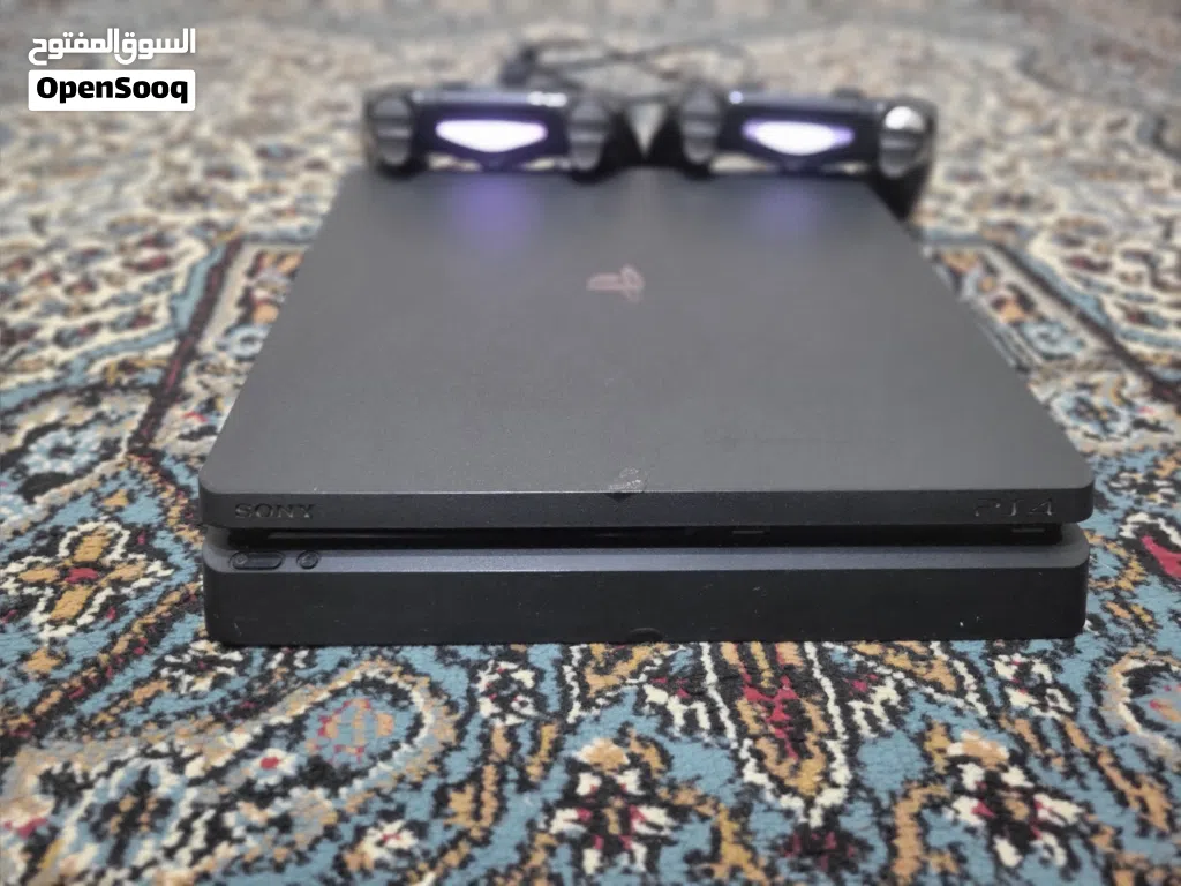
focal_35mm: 26
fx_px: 887
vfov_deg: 53.1
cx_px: 590
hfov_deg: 67.3
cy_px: 443
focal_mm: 5.4
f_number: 1.8
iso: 400
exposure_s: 1/10.9
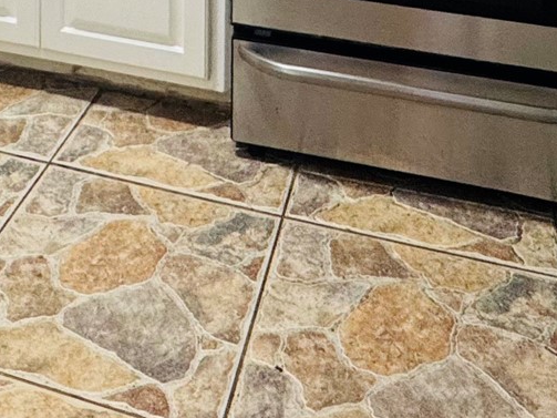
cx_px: 137
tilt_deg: -1.7
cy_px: -361
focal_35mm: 57
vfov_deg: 18.8
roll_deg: -0.5
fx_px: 917
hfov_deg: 33.1
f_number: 2.2
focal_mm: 2.22
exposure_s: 1/120
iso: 125
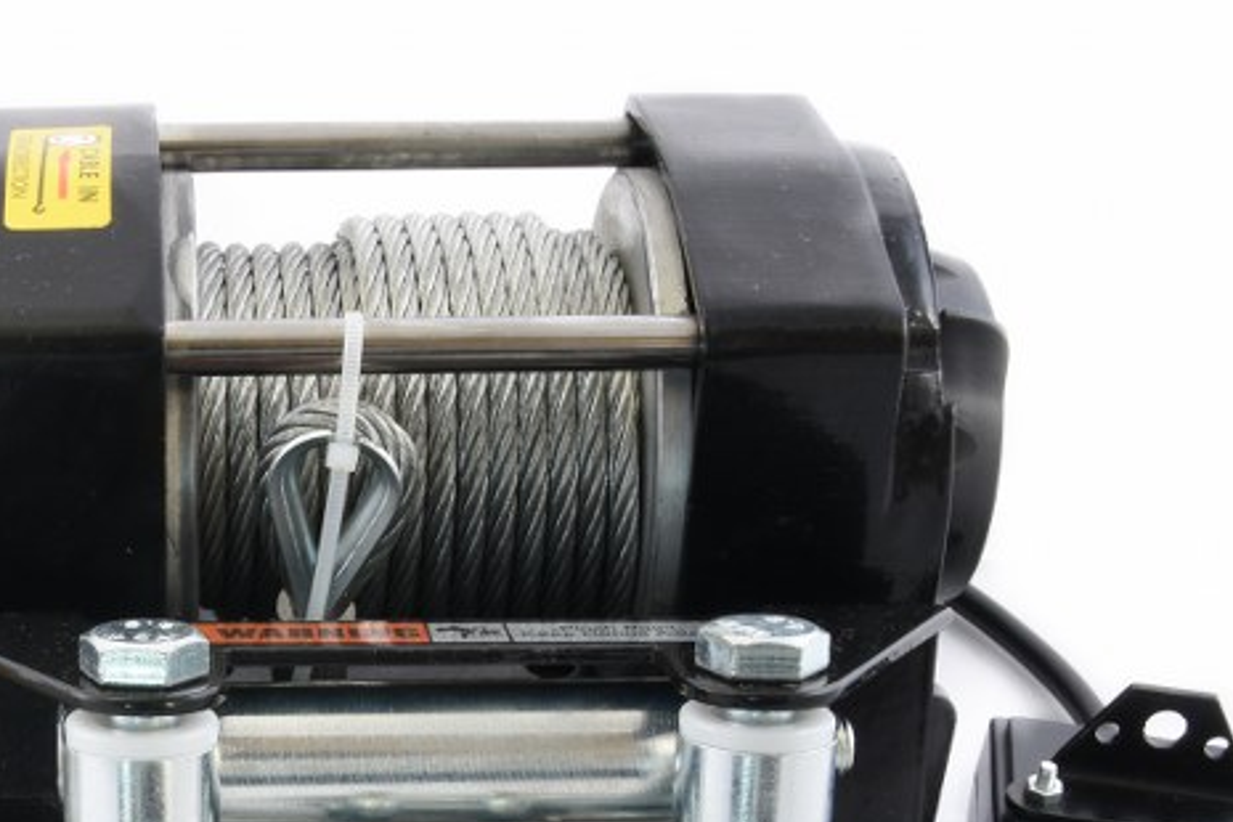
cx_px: 95
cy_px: 786
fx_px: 3051
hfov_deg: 22.2
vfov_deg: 15.1
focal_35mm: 89
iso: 100
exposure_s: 1.6
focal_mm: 27
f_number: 22
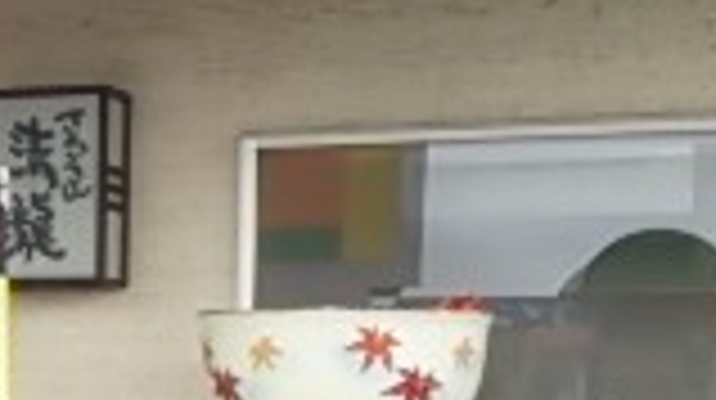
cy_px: 409
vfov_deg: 9.7
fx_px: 2332
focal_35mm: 123
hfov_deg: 16.3
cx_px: -270
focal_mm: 4.21
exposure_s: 1/120
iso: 40
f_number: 2.5
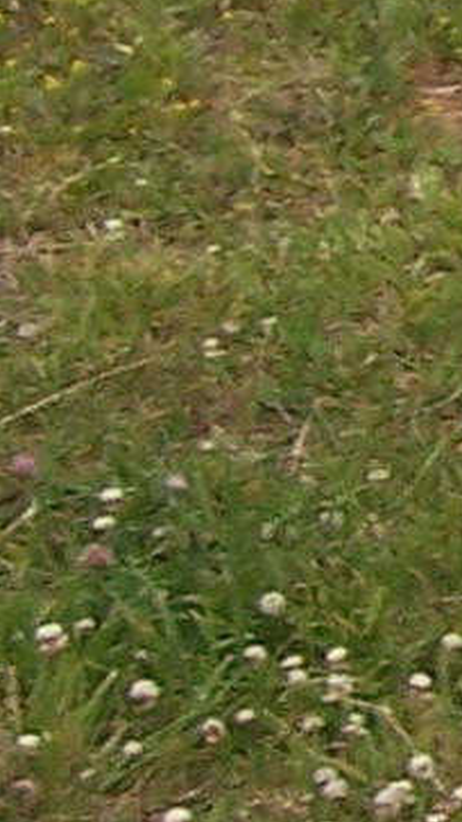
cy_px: -213
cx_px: 2353
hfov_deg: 3.7
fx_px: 6407
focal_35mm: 294
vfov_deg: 7.3
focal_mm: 6.3
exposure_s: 1/1000
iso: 80
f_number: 2.8
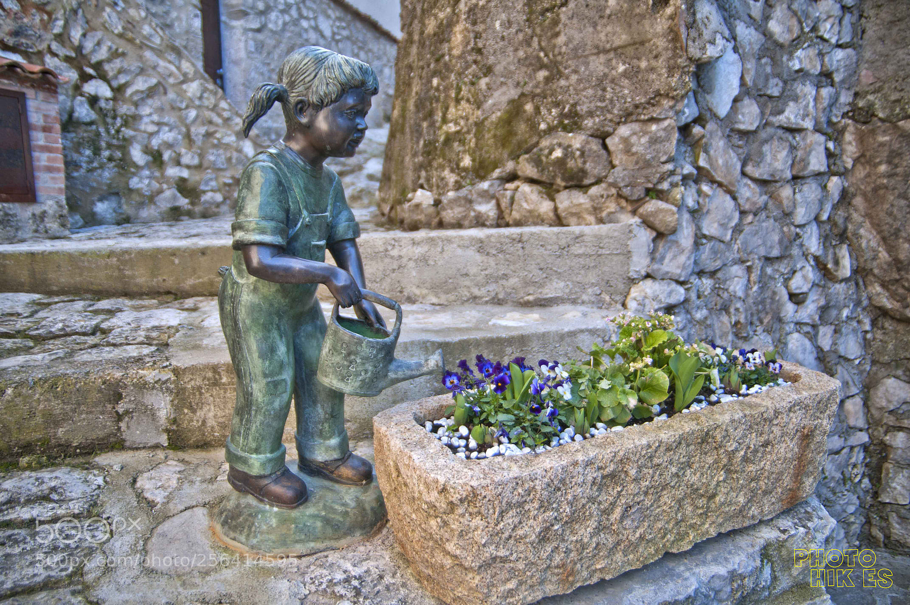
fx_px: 606
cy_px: 302
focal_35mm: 24
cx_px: 455
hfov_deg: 73.8
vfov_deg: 53.0
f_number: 2.8
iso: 100
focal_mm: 16
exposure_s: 1/250
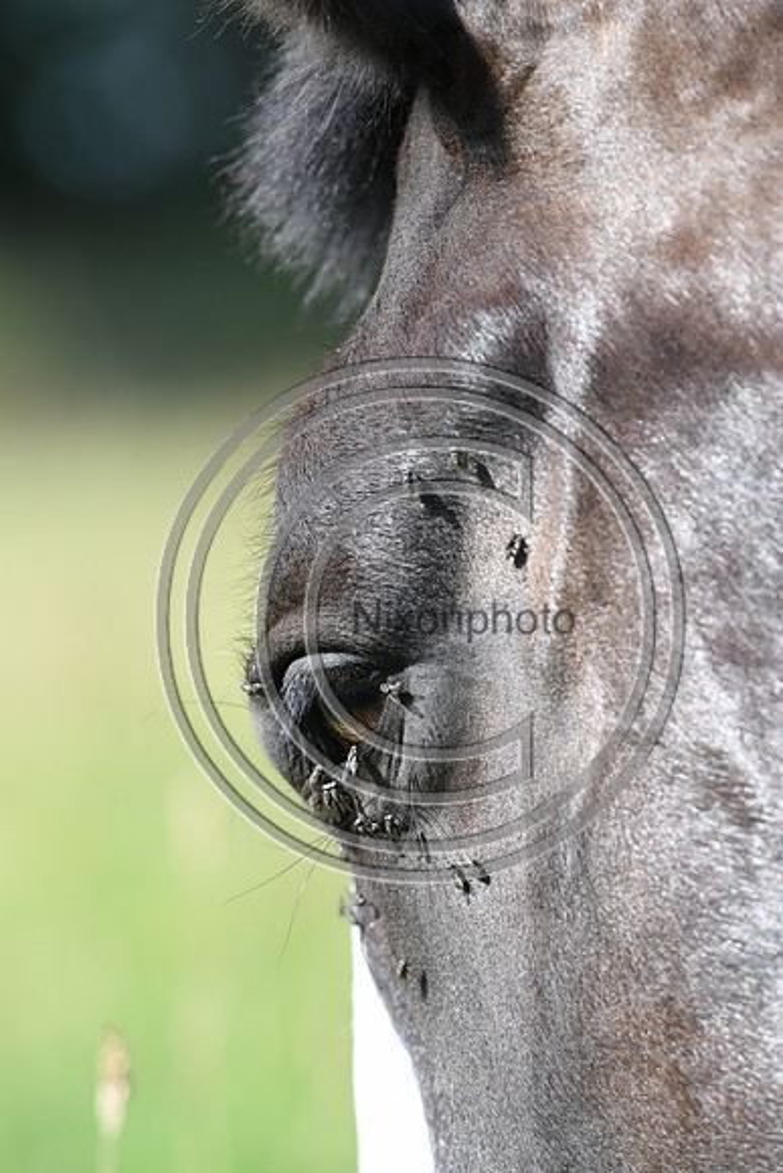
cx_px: 392
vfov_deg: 7.2
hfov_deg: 4.8
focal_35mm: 285
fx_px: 9292
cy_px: 586
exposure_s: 1/1250
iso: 280
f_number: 3.5
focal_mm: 190
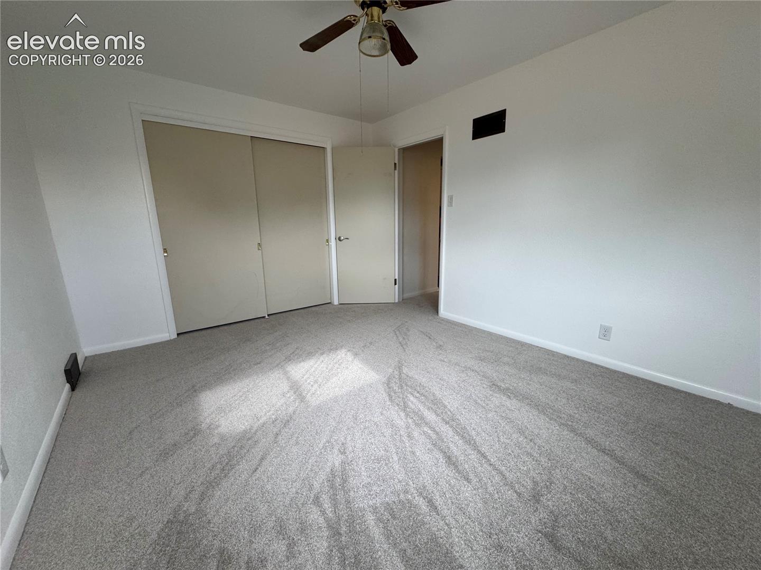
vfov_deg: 85.7
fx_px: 308
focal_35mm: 14
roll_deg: +0.7
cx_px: 380
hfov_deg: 102.1
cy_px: 285
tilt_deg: -13.4
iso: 160
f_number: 2.2
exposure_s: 1/120
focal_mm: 2.22
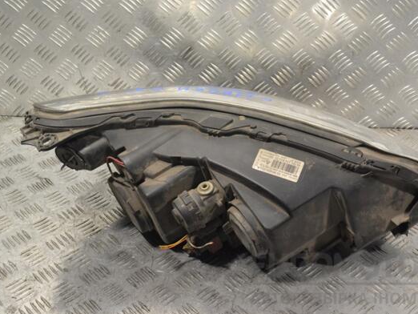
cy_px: 159
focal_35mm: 53
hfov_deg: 36.1
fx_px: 640
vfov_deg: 27.5
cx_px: 235
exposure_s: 1/250
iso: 3200
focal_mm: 32
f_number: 8
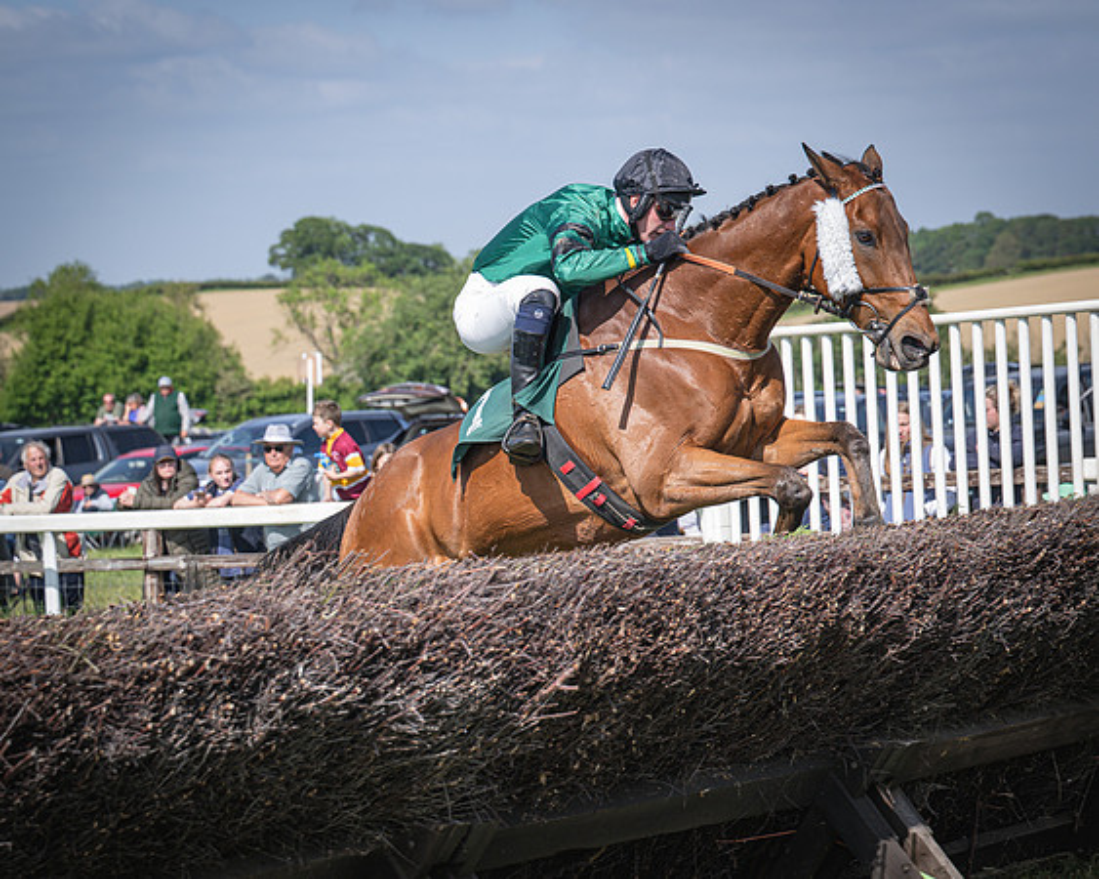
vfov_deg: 14.1
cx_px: 603
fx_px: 3547
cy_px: 457
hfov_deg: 17.6
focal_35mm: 109
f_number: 4
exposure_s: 1/1600
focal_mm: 76
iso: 200
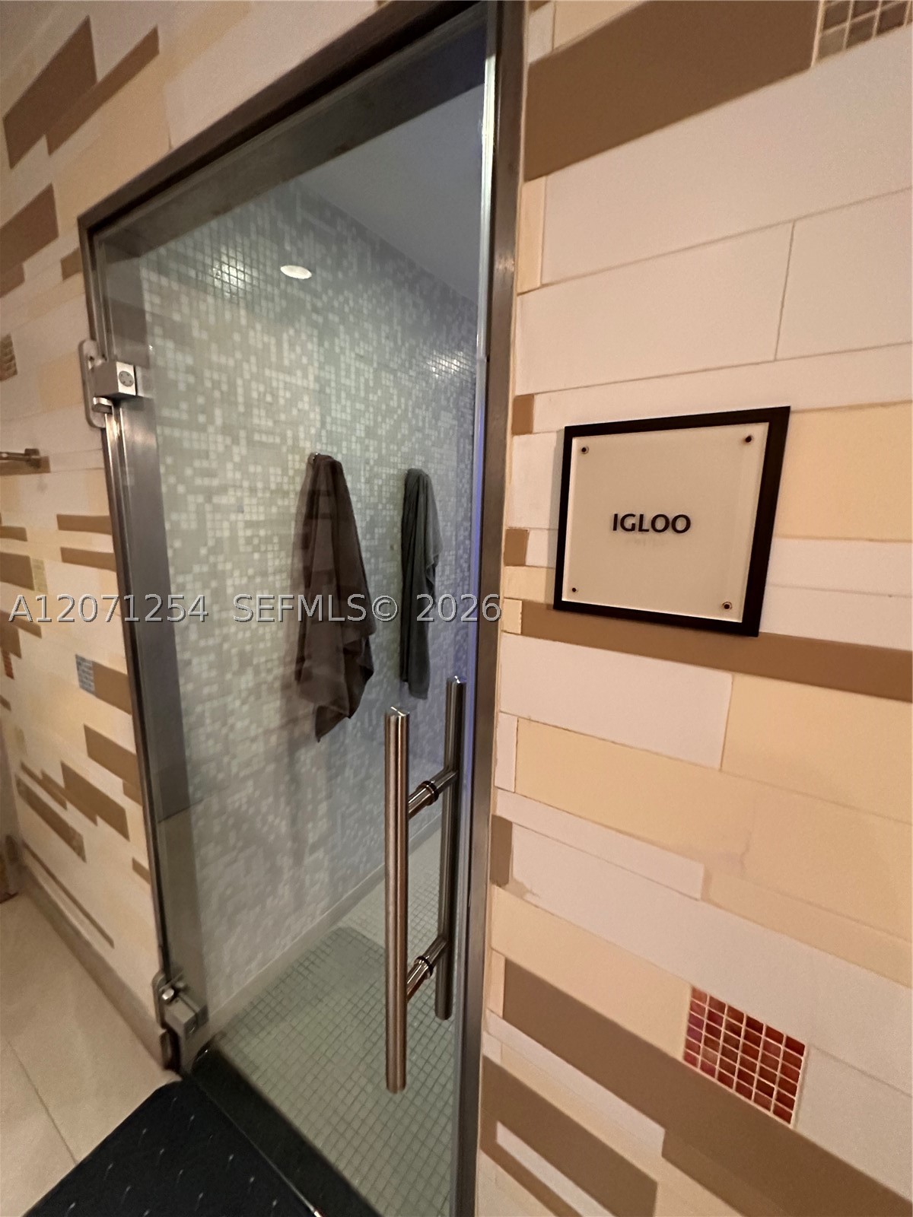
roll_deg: -1.0
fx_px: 492
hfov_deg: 85.7
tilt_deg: -11.6
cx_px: 456
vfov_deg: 102.1
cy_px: 608
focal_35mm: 14
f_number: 2.2
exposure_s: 1/60
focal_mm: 2.22
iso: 1250
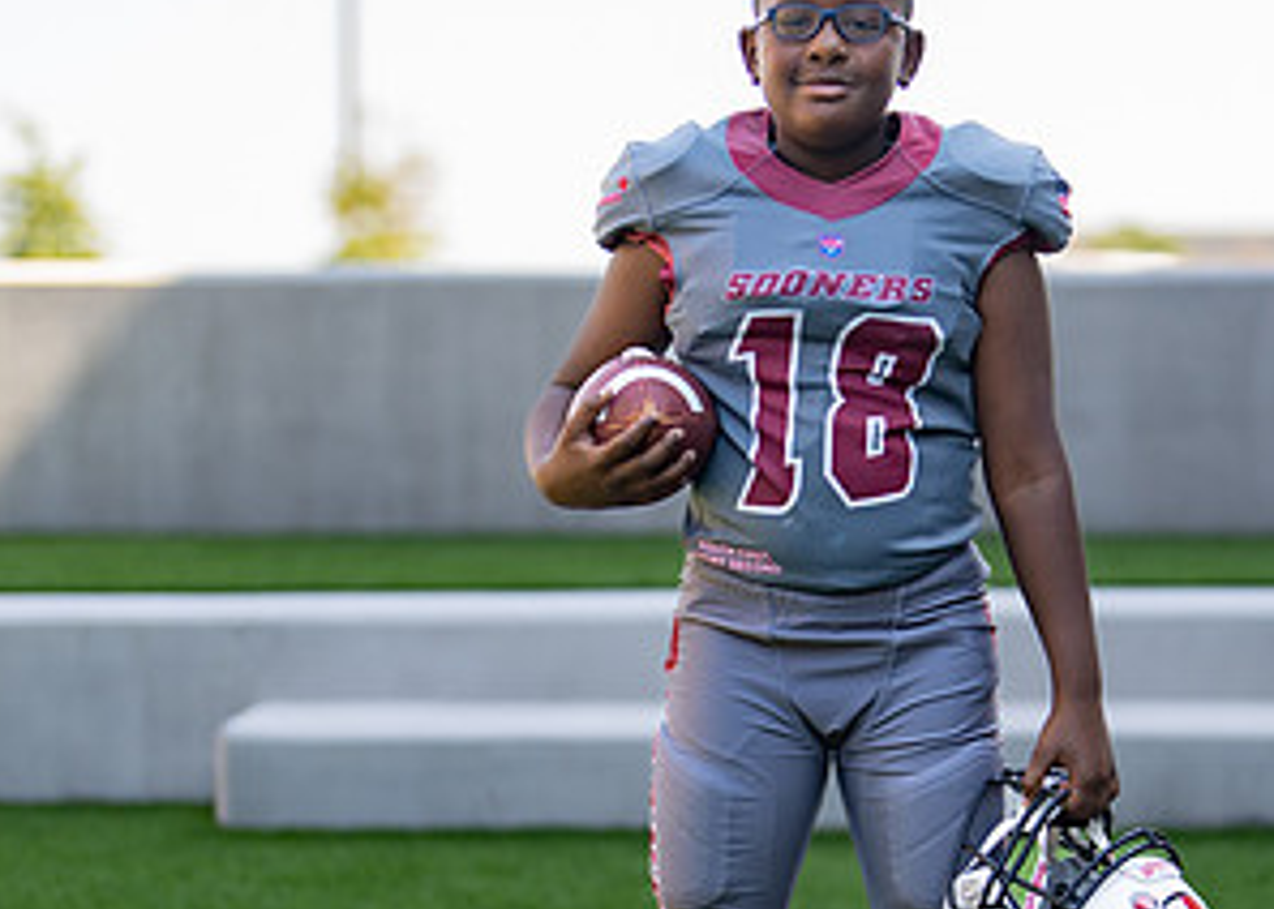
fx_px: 3907
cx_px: 890
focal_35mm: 108
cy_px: 674
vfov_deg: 13.2
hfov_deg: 18.4
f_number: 1.2
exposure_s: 1/1600
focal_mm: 50
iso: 100
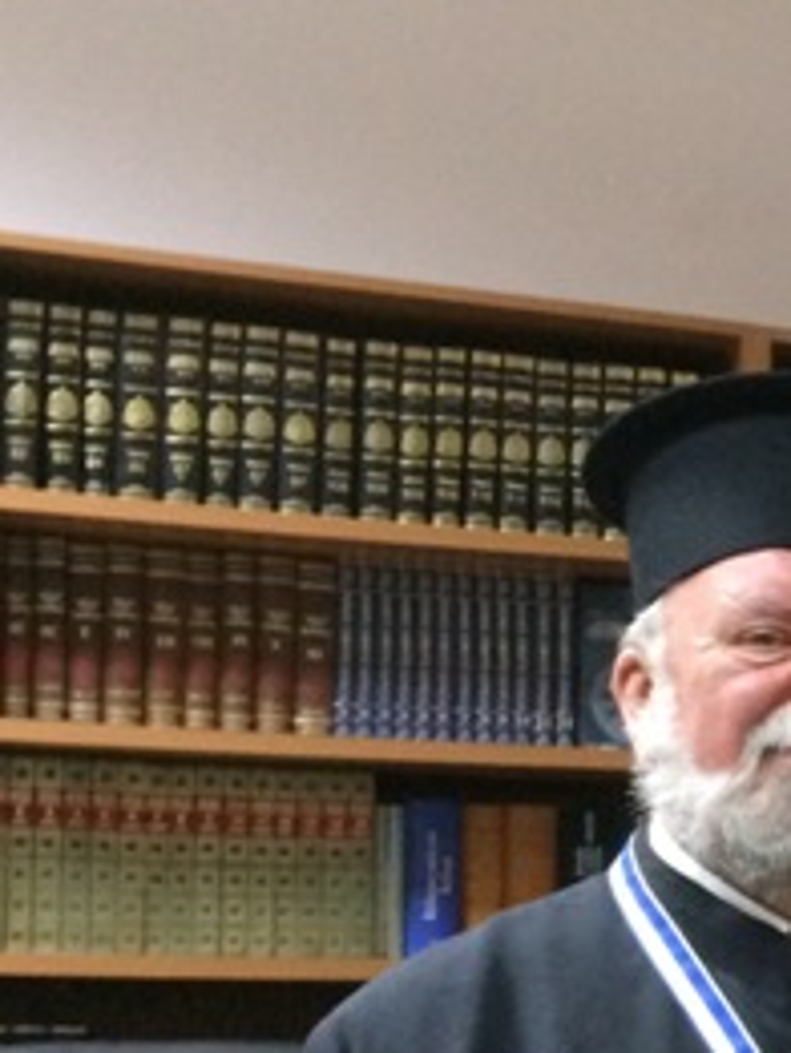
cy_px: 900
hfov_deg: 13.9
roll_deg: +1.7
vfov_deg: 21.6
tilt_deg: +3.7
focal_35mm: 89
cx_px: 1598
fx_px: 2709
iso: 250
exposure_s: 1/20
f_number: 2.2
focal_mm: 4.15
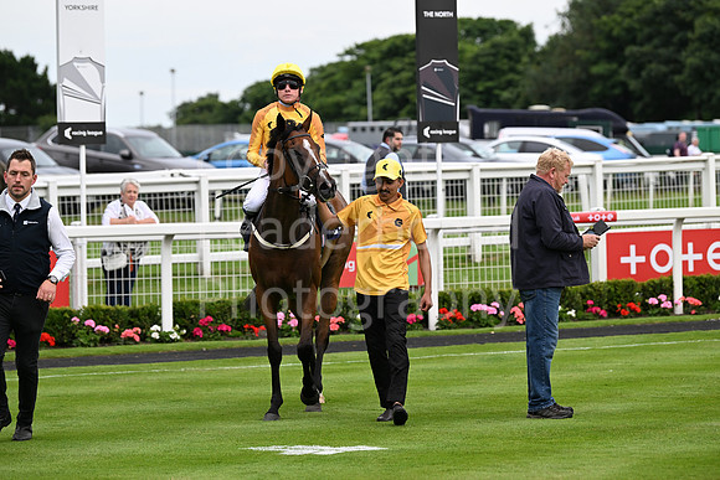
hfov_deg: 13.2
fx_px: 3101
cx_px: 360
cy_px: 240
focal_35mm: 155
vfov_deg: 8.9
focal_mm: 155
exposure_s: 1/1250
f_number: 4.5
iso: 1250
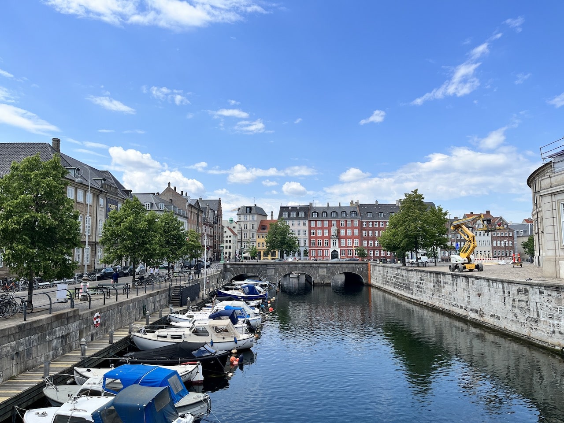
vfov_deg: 53.1
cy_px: 212
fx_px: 424
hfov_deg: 67.3
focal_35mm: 26
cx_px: 282
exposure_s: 1/3623
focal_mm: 5.1
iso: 50
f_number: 1.6
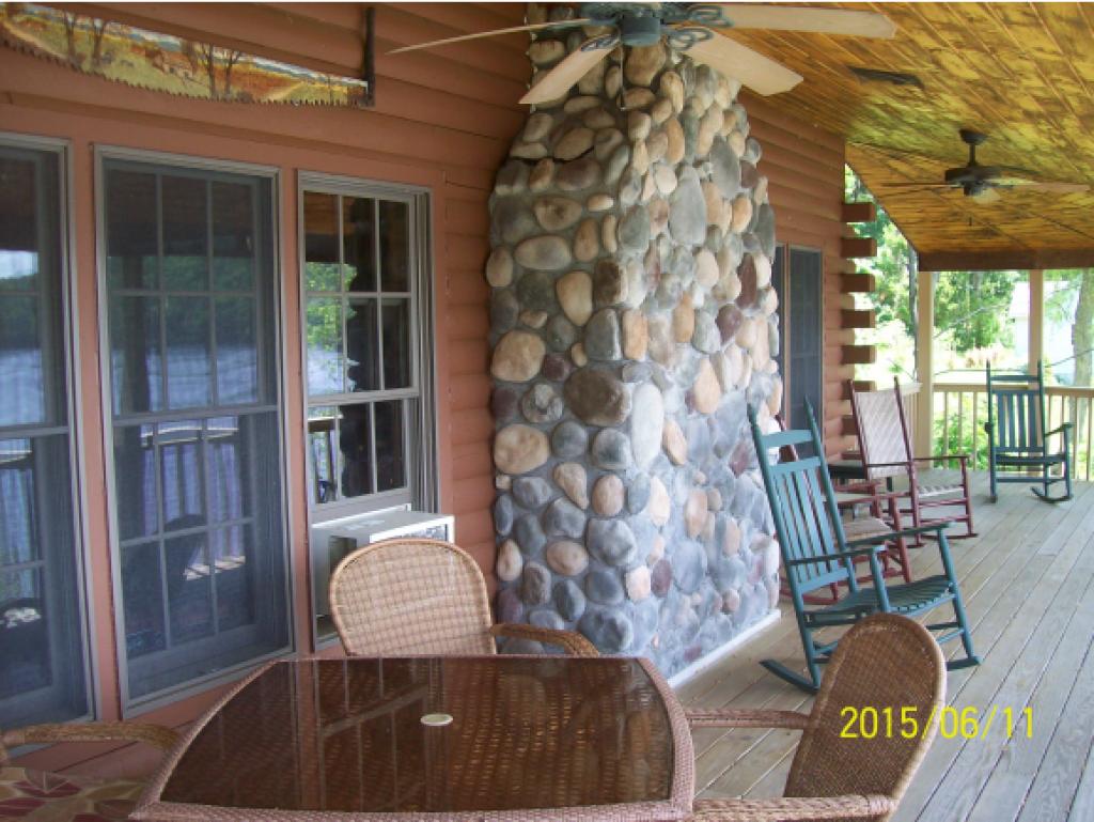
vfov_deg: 39.7
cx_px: 547
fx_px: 1138
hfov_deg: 51.3
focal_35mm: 36
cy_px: 411
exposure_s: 1/69.6
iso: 80
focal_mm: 6
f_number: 2.7
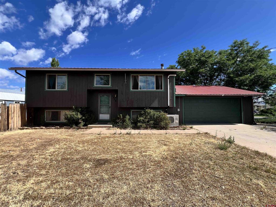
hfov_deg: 106.2
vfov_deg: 89.9
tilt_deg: +2.4
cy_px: 104
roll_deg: +0.3
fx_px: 104
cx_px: 138
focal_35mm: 13
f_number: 1.8
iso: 32
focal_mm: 1.57
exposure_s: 1/803
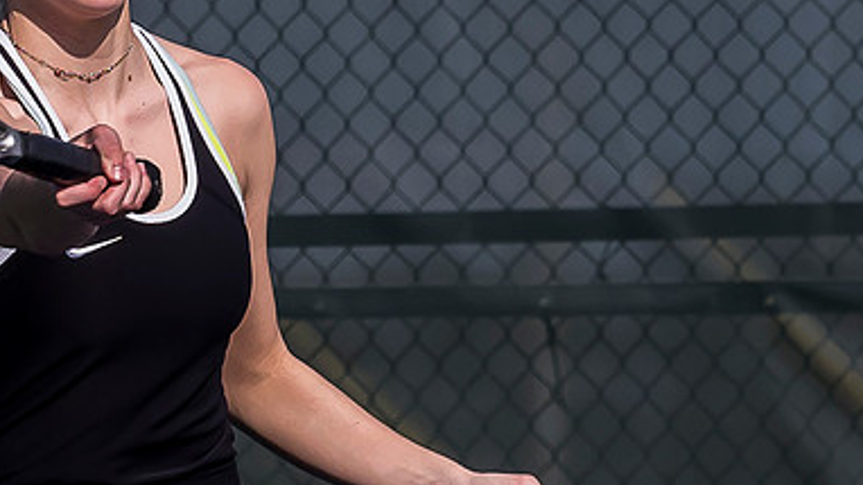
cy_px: 435
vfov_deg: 1.0
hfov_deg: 1.8
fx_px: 27304
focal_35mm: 1193
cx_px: 186
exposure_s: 1/1600
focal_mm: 120
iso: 400
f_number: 5
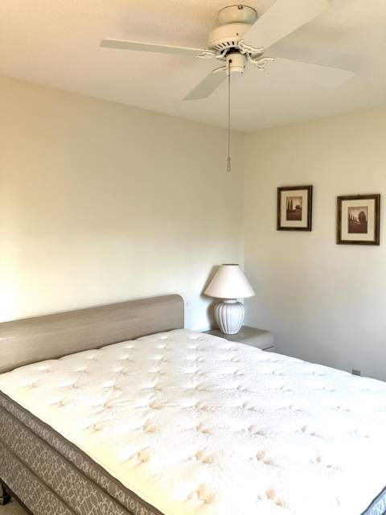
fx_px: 416
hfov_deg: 49.7
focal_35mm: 28
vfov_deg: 63.4
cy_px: 258
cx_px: 193
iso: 160
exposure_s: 1/60
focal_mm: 3.99
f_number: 1.8
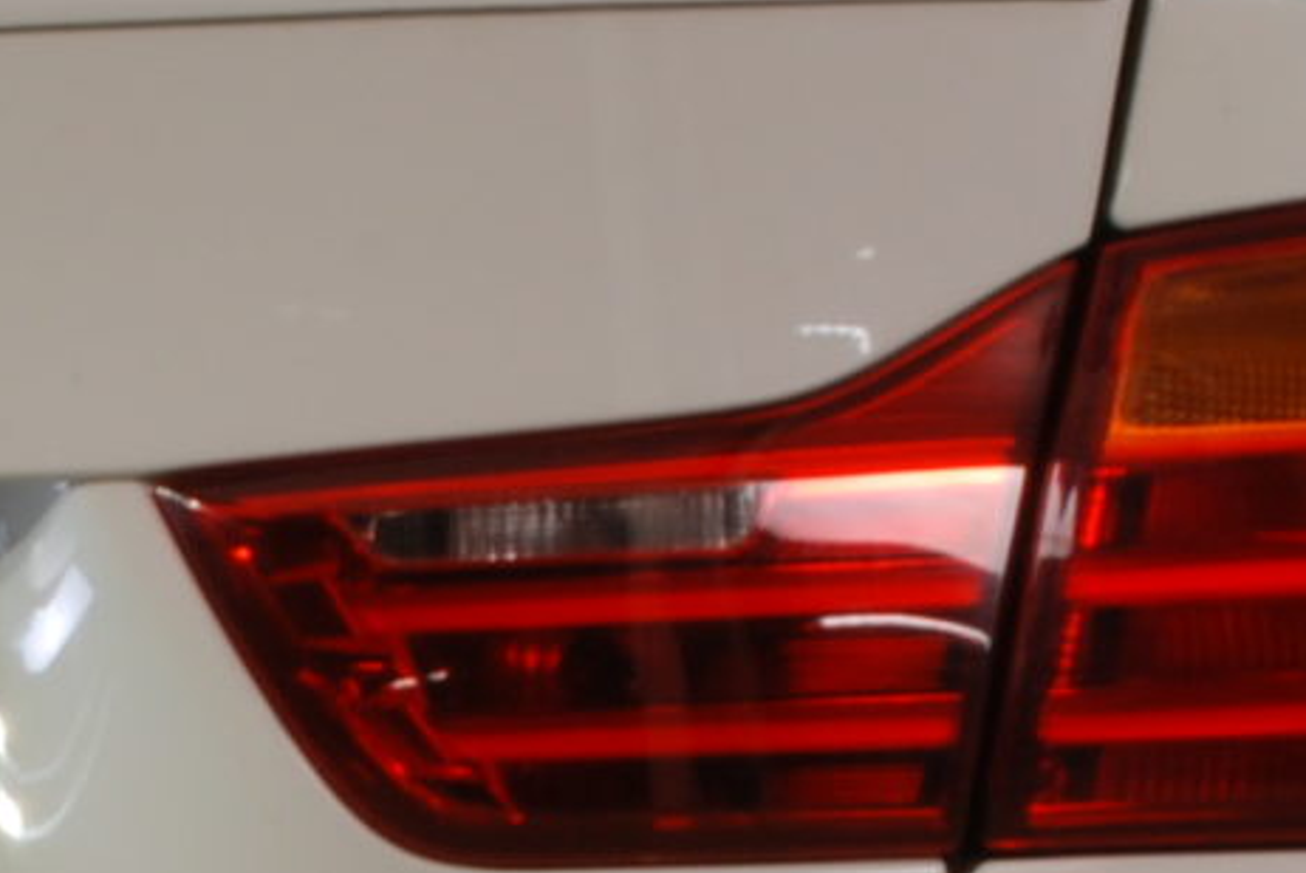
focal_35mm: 266
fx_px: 9659
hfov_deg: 7.7
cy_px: 1325
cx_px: -252
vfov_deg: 5.1
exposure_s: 1.6
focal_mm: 32
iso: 160
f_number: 22
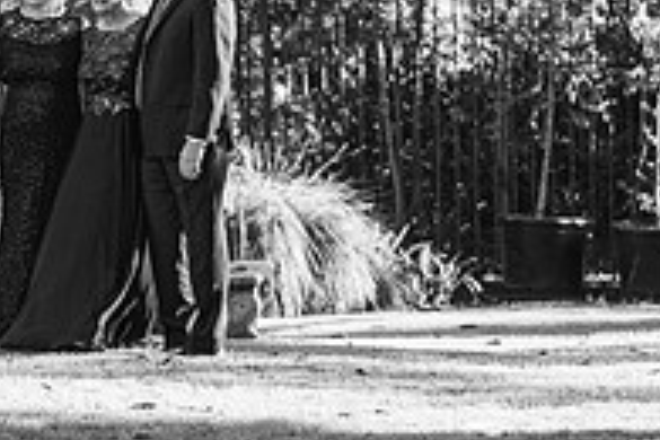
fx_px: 4638
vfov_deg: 5.4
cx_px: 10
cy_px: 156
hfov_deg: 8.1
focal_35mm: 253
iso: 1000
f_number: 2
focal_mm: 85
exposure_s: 1/8000
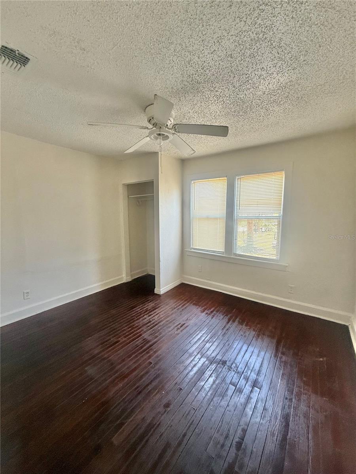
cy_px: 237
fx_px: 192
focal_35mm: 14
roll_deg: -0.6
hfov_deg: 85.7
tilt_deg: -7.0
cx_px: 178
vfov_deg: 102.1
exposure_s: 1/99
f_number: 2.2
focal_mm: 2.22
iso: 250
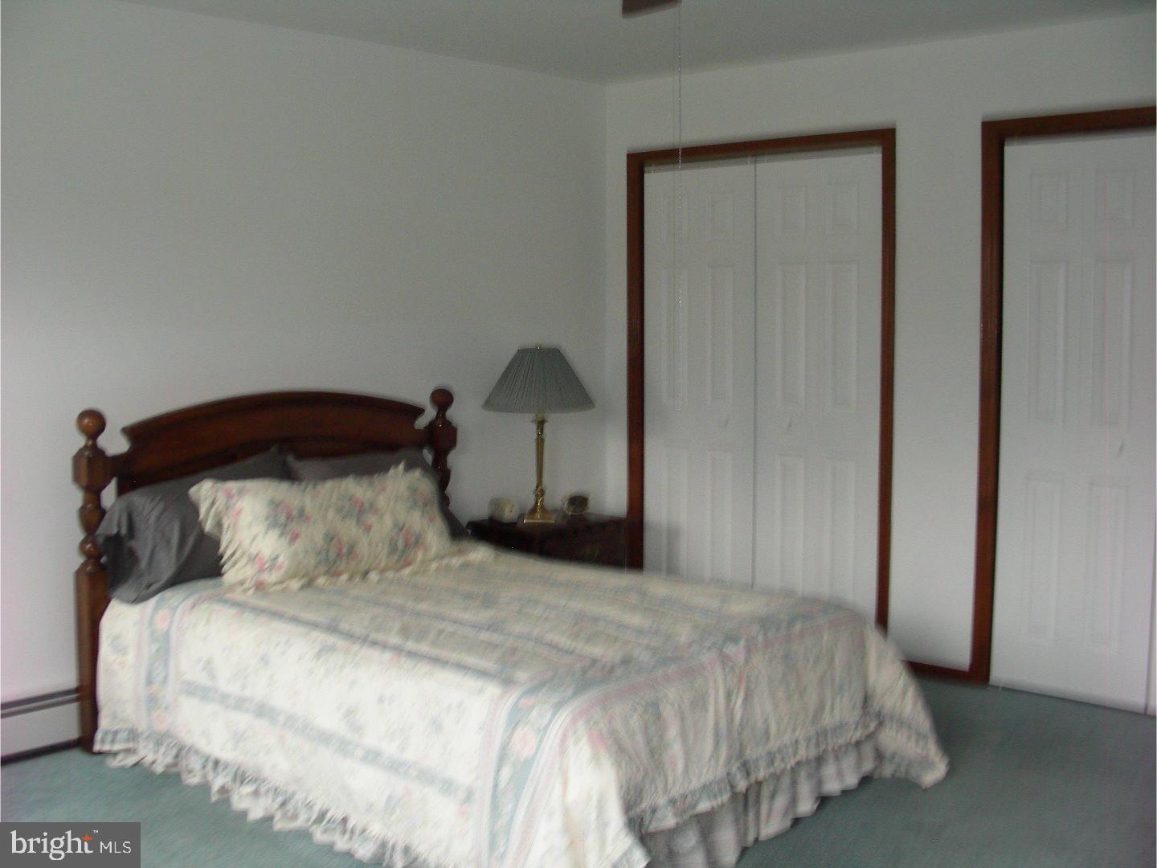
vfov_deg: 37.7
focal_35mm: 38
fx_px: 1270
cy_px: 434
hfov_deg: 49.0
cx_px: 578
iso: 108
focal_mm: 6.3
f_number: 3.5
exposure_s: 1/32.6
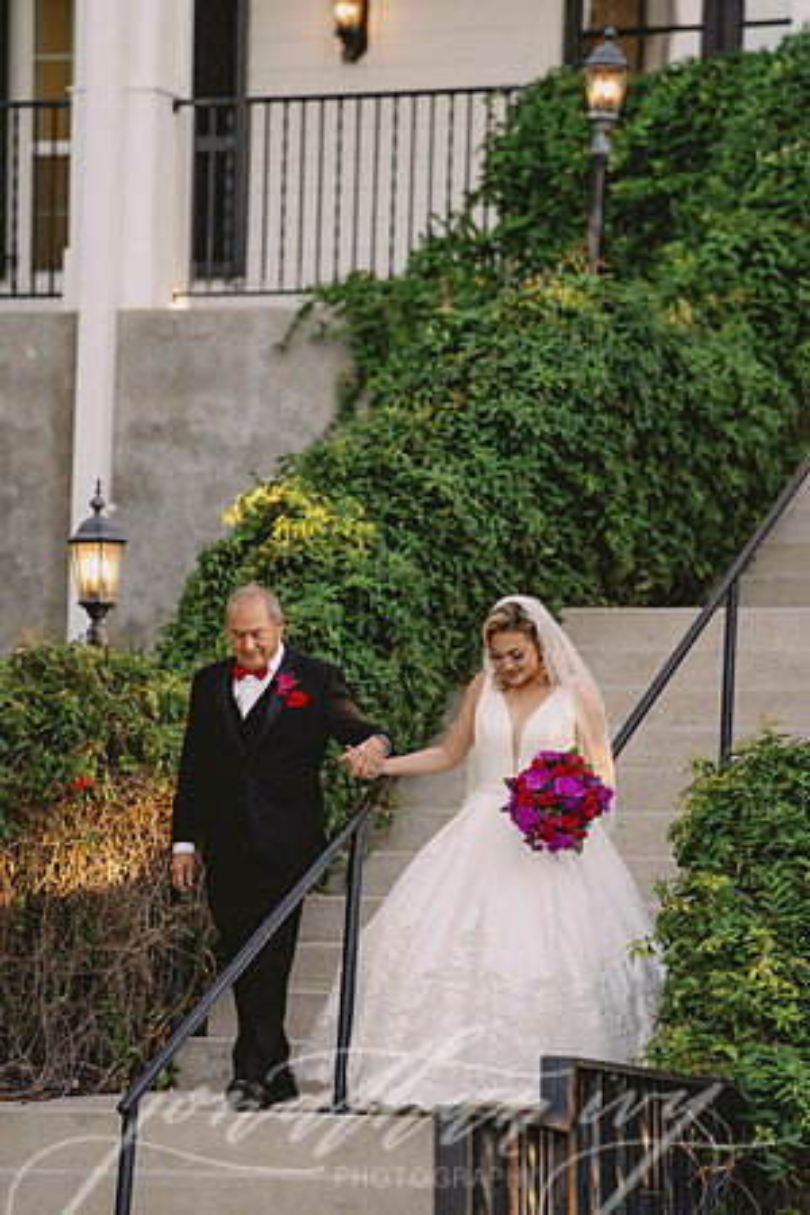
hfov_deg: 7.4
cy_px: 608
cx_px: 405
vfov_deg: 11.1
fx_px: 6277
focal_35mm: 186
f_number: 3.5
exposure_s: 1/320
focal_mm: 186
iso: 500
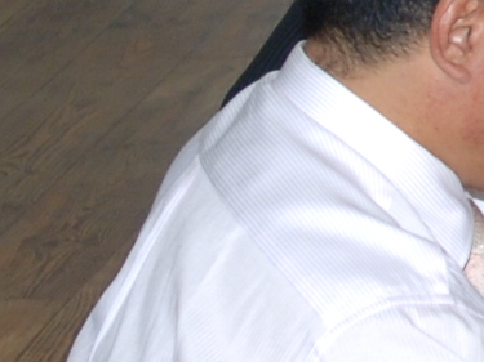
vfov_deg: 4.3
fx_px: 4836
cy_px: -80
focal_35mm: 346
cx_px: 1475
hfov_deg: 5.4
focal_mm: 28
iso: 320
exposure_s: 1/60
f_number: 5.3
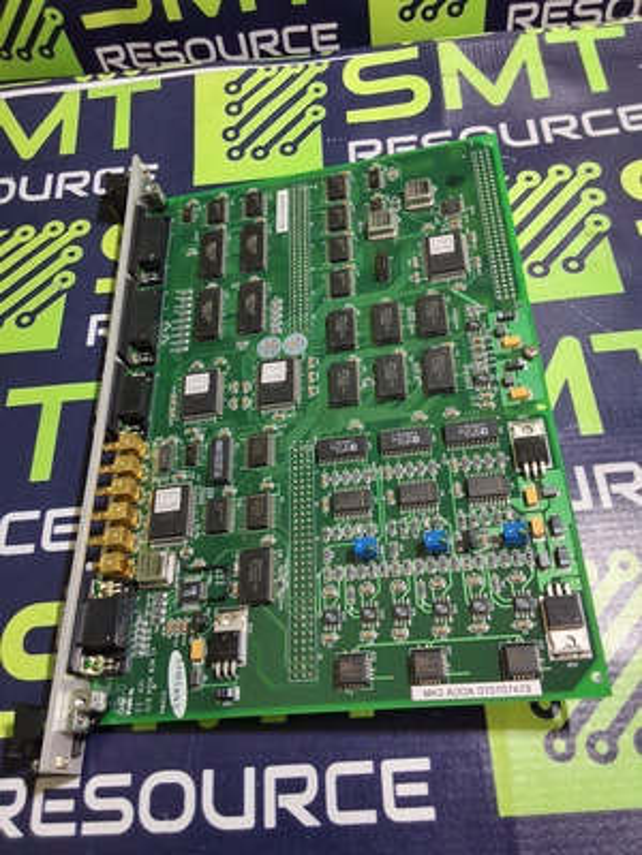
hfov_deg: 49.7
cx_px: 321
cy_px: 428
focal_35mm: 28
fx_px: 692
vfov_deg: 63.4
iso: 100
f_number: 1.9
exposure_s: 1/40
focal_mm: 2.91
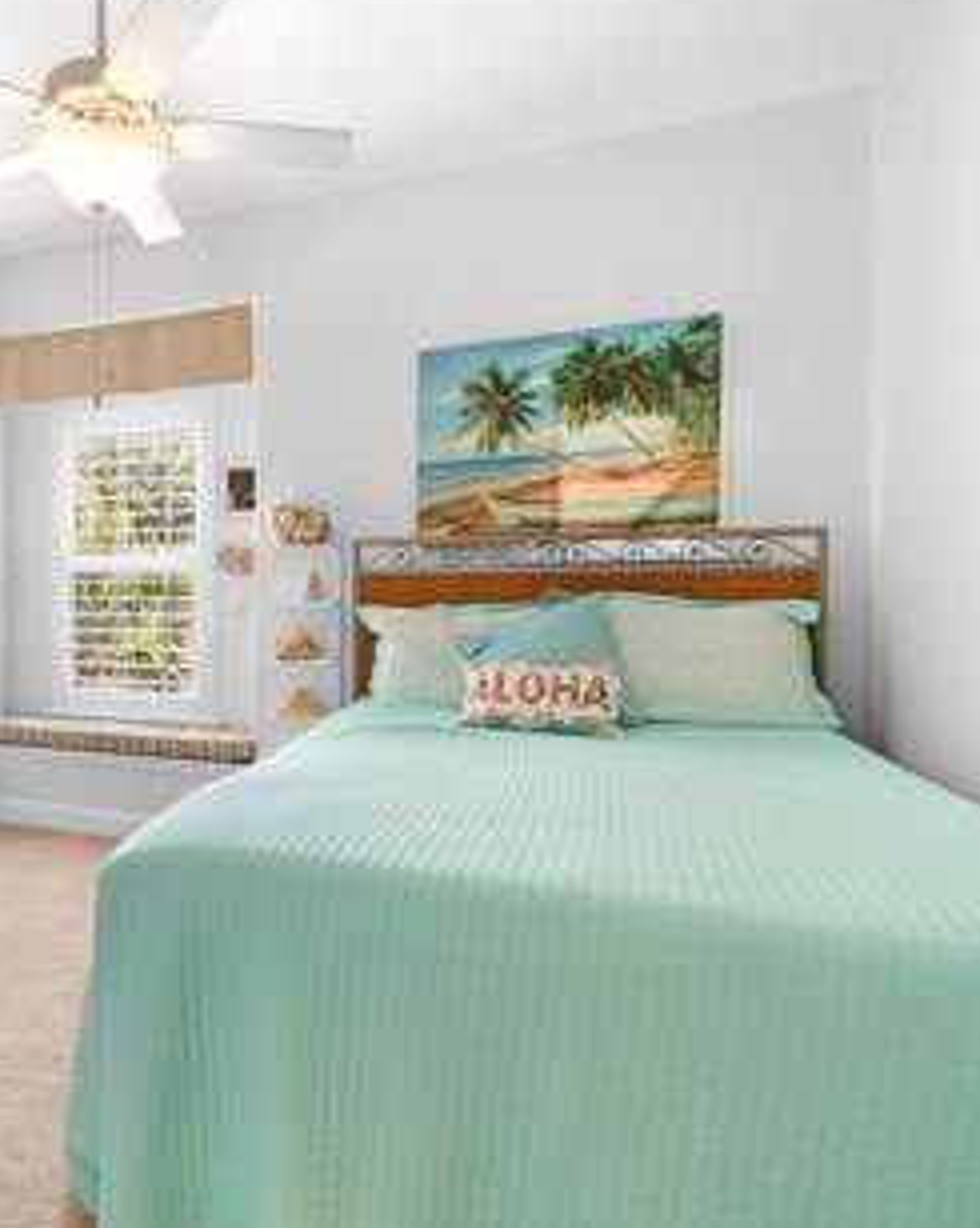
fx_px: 799
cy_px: 610
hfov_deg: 57.7
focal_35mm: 22
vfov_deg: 75.1
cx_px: 180
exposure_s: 1/1.6
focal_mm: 10
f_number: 11
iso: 320
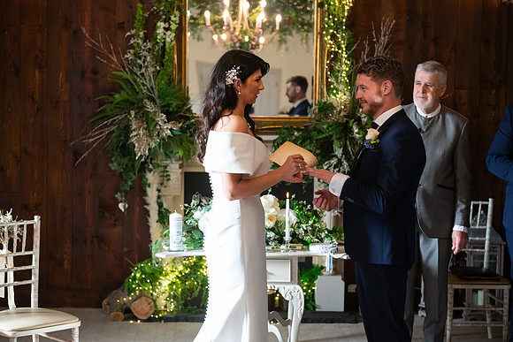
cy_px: 171
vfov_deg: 19.5
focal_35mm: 70
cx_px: 256
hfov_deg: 28.8
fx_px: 998
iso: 1000
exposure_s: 1/160
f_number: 3.5
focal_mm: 70
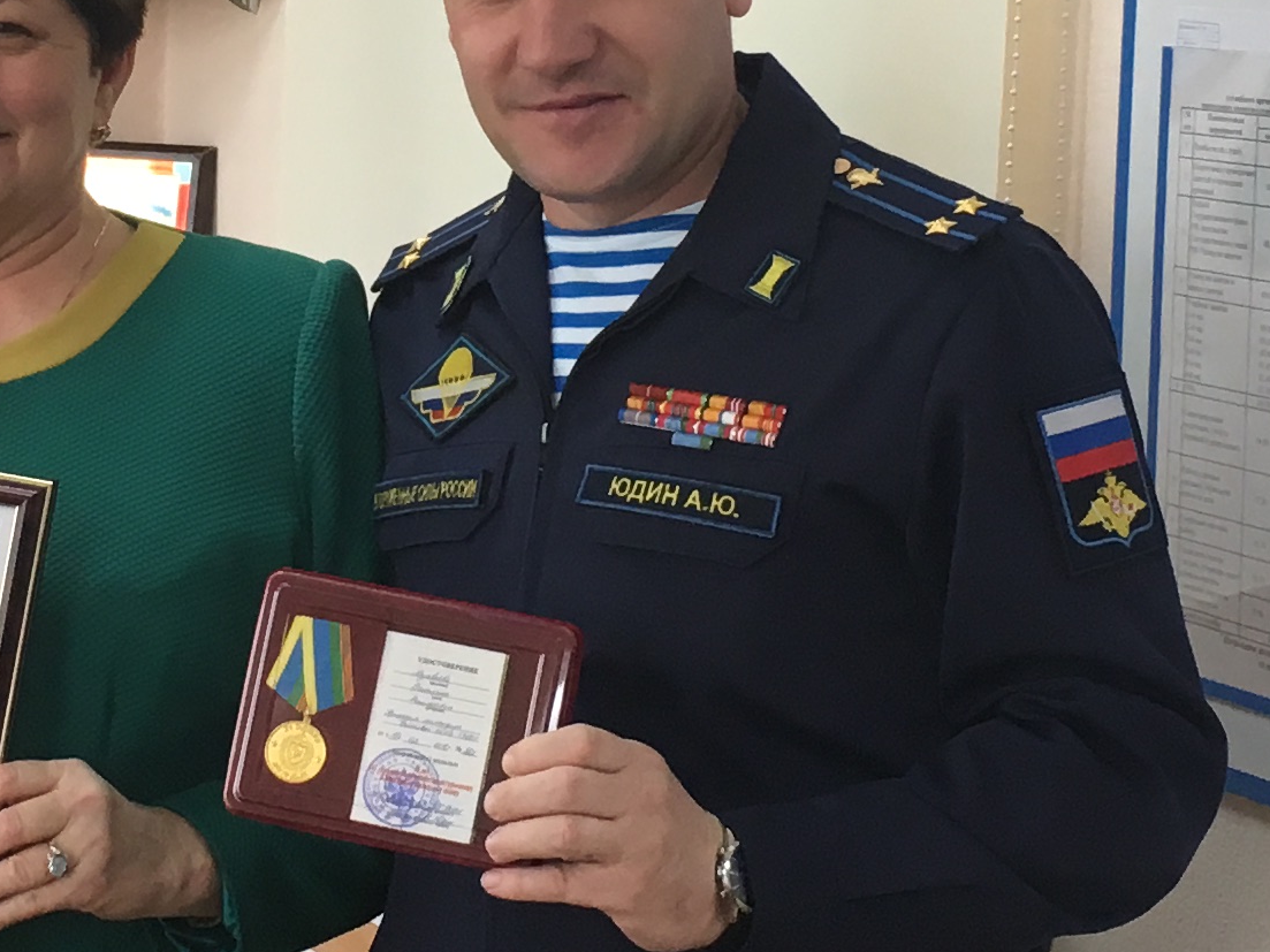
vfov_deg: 13.9
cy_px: 159
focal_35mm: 106
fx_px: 3889
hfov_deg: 18.5
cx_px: 360
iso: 32
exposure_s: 1/33
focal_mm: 4.15
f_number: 2.2
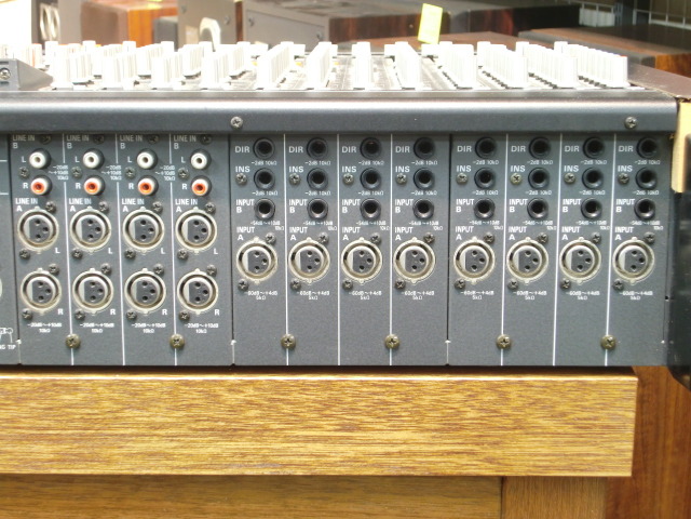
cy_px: 260
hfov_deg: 29.4
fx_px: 1317
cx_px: 346
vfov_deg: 22.3
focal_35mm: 66
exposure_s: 1/3.33
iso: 200
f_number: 4.1
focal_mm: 11.7
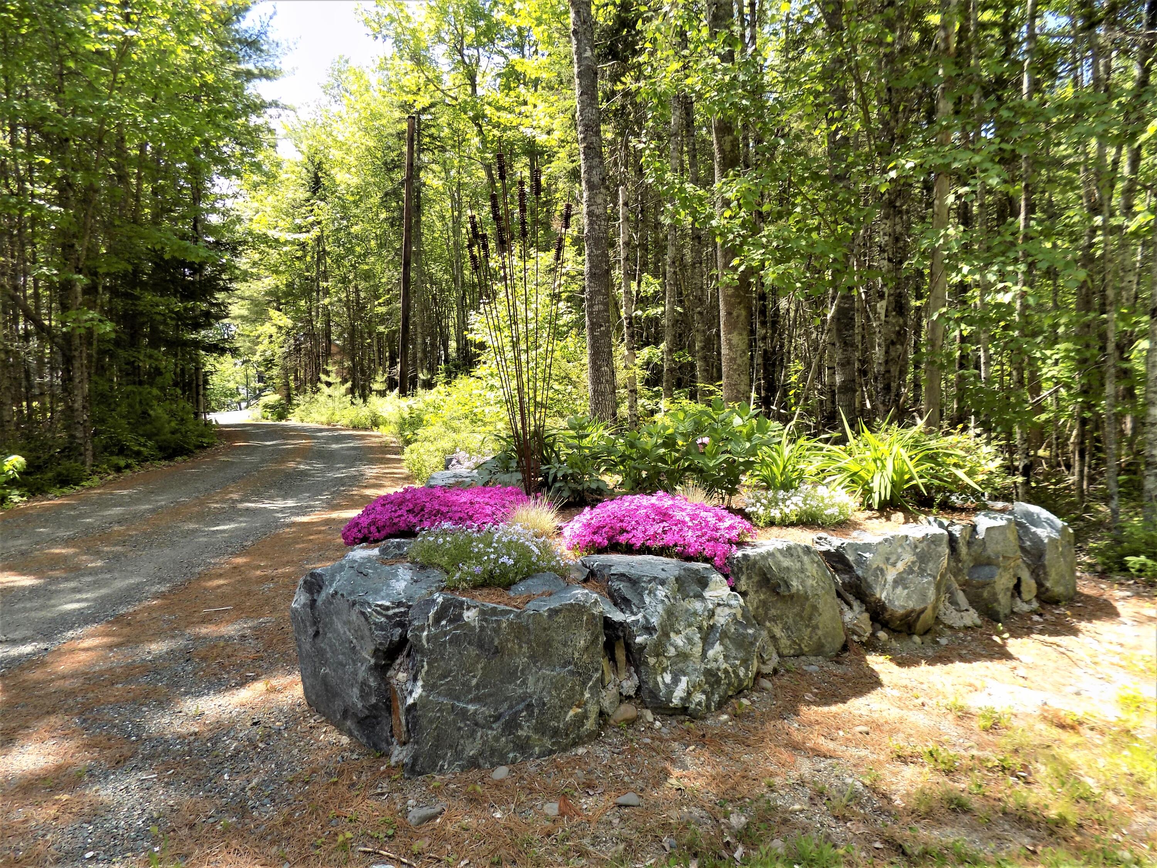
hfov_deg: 73.9
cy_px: 434
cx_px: 578
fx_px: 769
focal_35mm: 23
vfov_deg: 58.9
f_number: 3.1
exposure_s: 1/250
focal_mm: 4
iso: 80
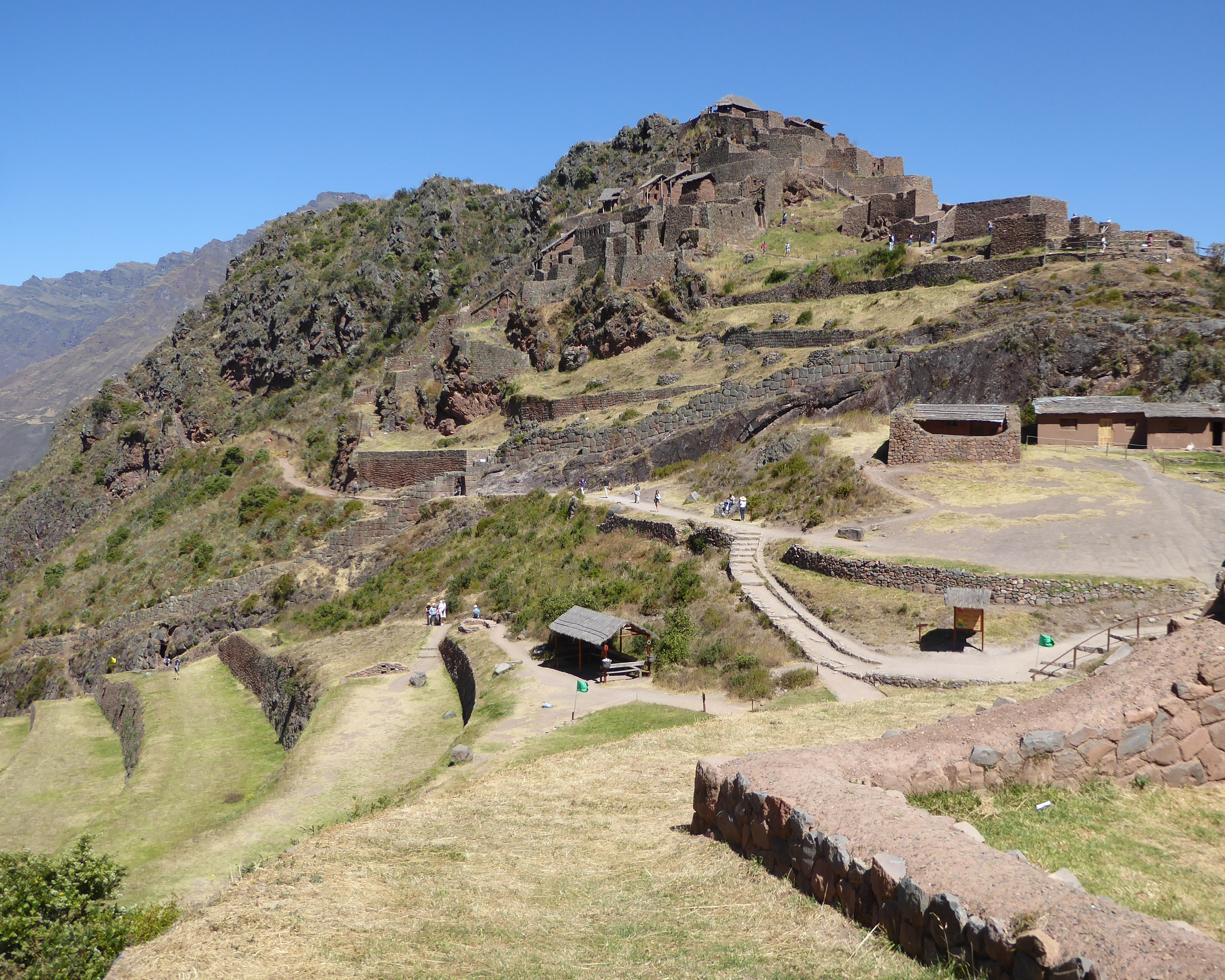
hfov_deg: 47.9
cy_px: 489
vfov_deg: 39.2
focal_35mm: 38
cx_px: 632
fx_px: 1378
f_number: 3.7
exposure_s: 1/640
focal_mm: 6.3
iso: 80
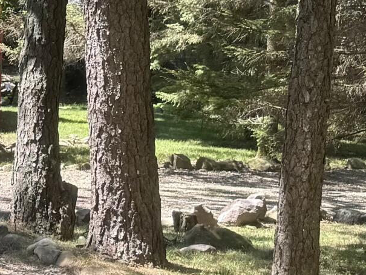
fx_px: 1258
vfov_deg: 12.5
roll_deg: -0.3
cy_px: 147
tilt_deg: -3.4
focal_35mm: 119
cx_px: -279
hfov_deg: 14.6
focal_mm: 6.76
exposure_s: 1/632
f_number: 1.78
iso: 80
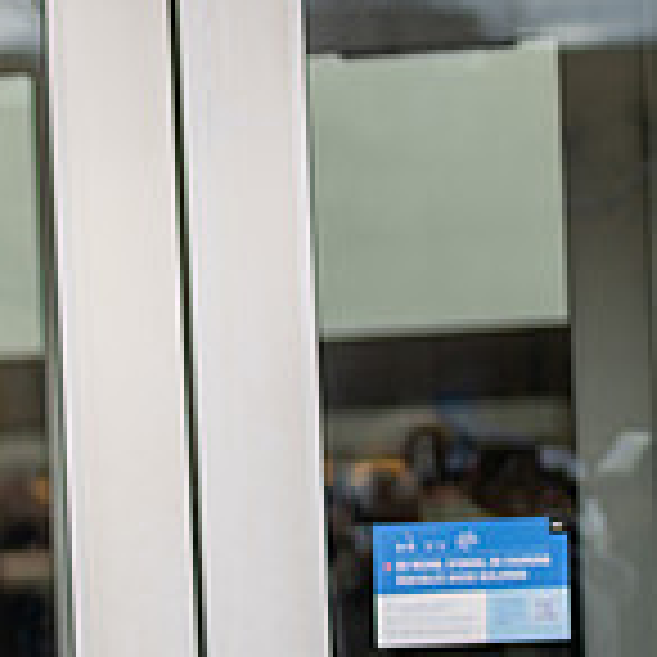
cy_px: 781
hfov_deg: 9.8
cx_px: -536
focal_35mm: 169
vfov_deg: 10.2
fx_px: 3629
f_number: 1.8
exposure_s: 1/1250
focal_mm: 50
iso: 100
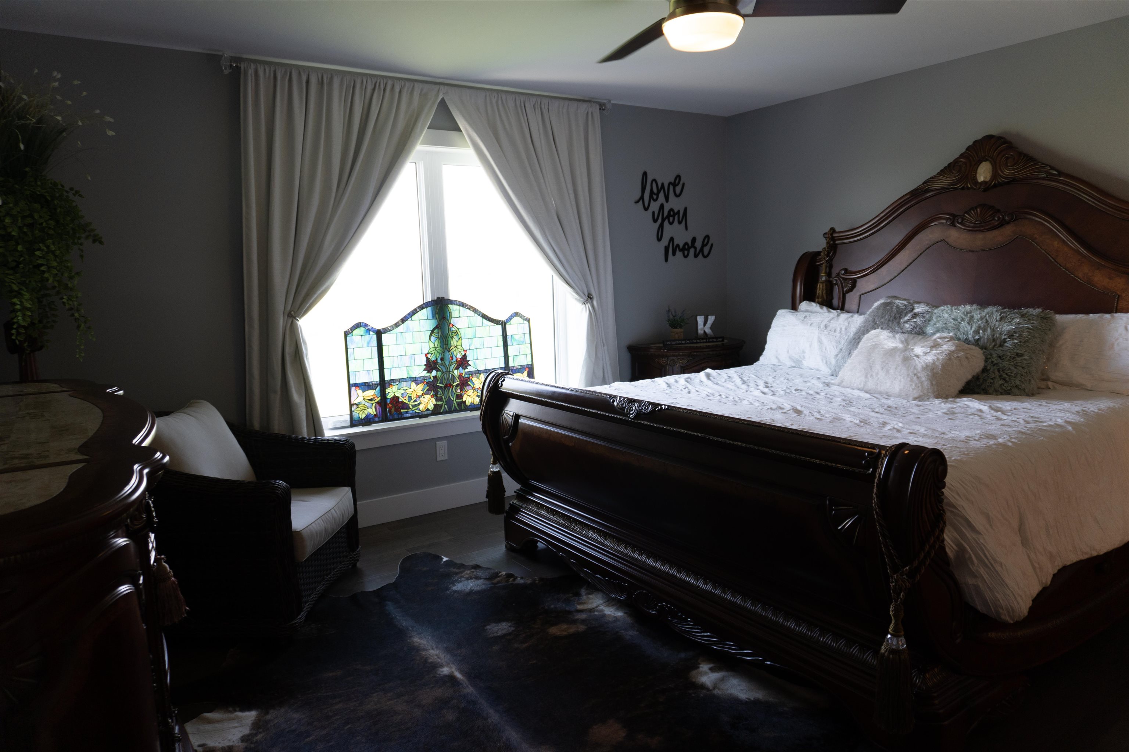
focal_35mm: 24
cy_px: 376
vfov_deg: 53.1
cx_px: 564
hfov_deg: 73.7
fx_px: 753
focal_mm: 16
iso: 320
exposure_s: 1/60
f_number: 4
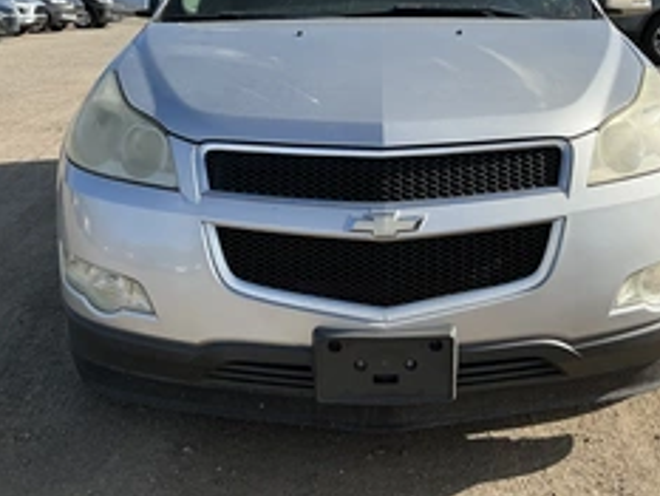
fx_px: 916
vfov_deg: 29.7
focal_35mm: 48
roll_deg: +2.0
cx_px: 382
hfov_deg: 39.5
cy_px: 108
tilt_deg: -5.4
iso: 25
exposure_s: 1/1534
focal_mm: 3
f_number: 1.8
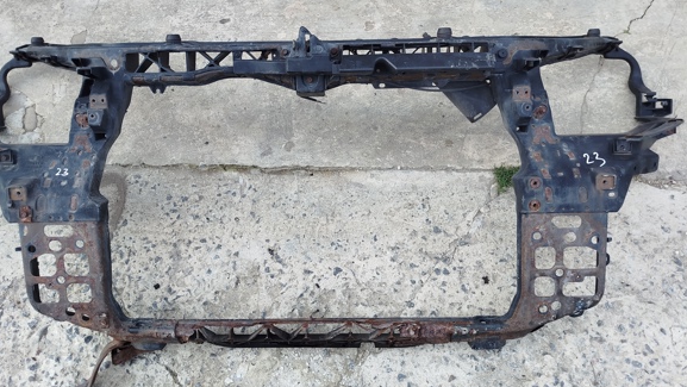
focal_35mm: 29
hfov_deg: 66.0
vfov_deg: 40.2
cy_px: 183
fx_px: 528
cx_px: 338
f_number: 1.7
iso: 64
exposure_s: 1/100
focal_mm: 5.31
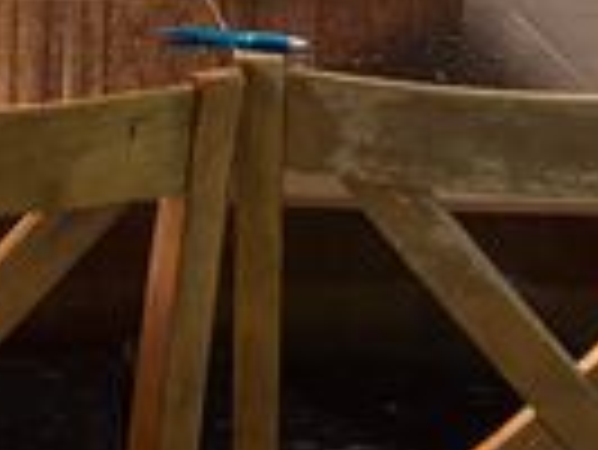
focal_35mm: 90
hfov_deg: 20.5
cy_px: -326
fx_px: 1556
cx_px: -99
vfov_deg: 14.7
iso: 640
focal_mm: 6.76
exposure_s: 1/60
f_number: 1.78
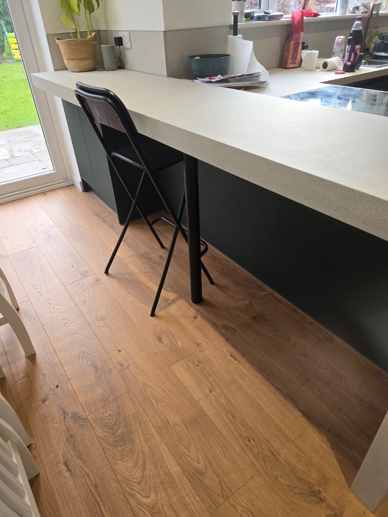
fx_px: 344
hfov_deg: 58.9
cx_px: 194
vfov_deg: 73.9
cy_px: 258
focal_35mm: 23
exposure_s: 1/100
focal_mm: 6.3
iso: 100
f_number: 1.7
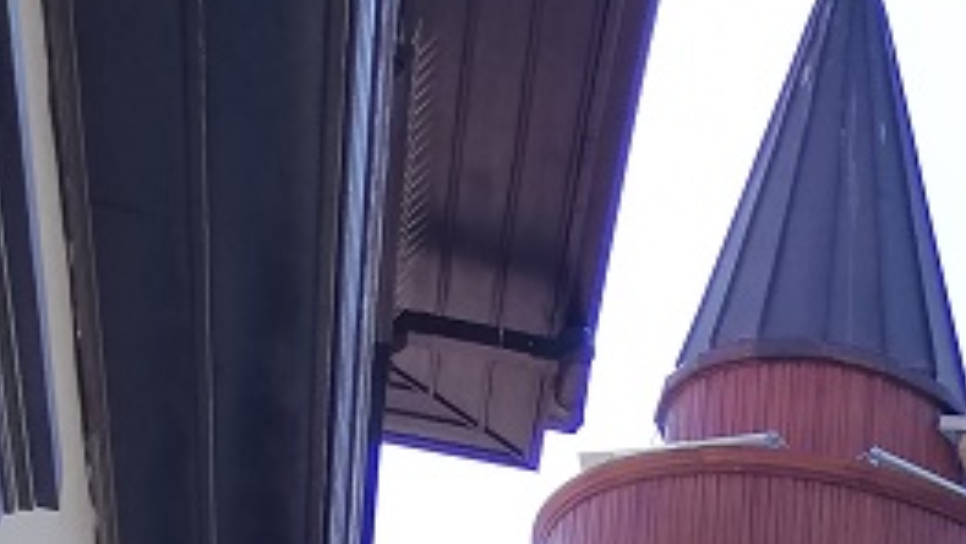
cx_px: 1458
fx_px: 3177
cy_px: 1772
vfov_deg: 8.0
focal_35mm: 124
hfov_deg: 15.8
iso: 50
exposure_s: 1/270
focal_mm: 3.81
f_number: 2.2
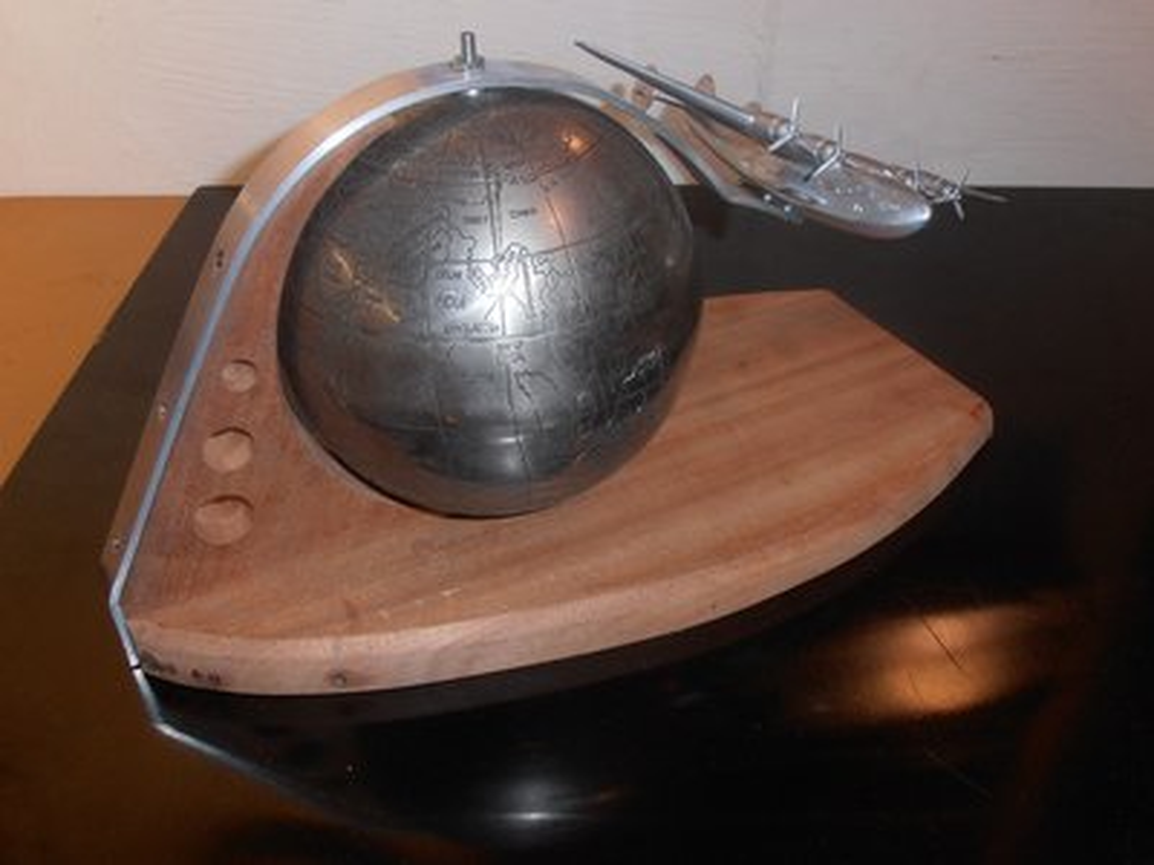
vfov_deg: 38.7
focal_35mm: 37
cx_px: 577
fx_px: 1233
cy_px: 432
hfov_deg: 50.1
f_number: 3.9
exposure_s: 1/40
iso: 125
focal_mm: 6.61
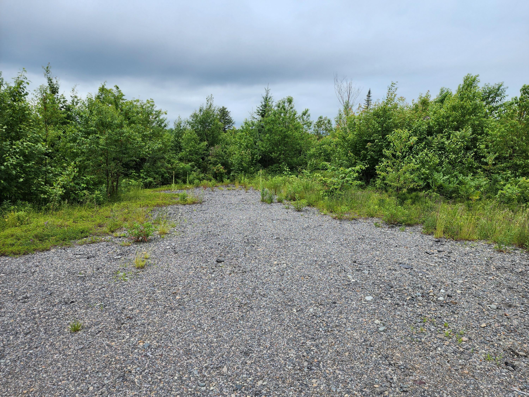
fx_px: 351
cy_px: 198
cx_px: 264
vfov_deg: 58.9
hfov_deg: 73.9
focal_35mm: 23
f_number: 1.8
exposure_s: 1/1245
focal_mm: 6.4
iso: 12
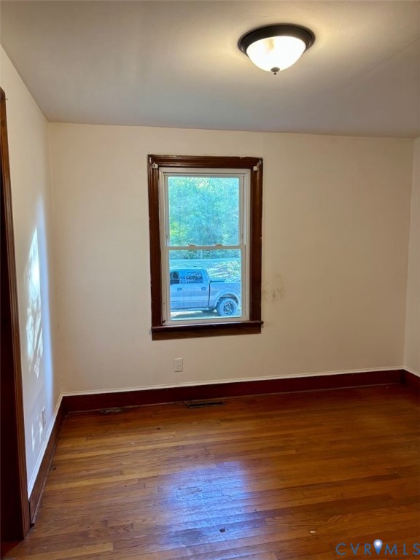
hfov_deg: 53.1
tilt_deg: -5.9
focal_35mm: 26
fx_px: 421
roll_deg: +0.4
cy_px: 280
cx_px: 210
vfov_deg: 67.3
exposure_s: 1/60
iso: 160
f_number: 1.6
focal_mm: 5.96
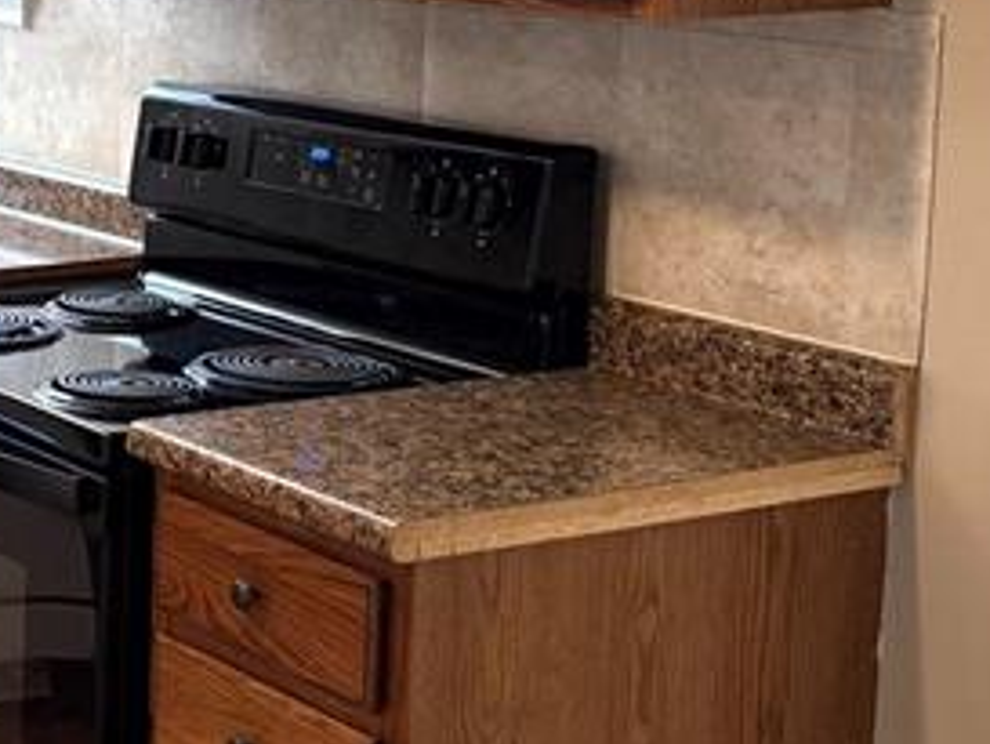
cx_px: -403
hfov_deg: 19.5
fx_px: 2575
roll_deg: +0.4
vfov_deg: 16.3
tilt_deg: -8.2
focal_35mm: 90
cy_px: 178
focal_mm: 6.76
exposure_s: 1/120
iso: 200
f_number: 1.78
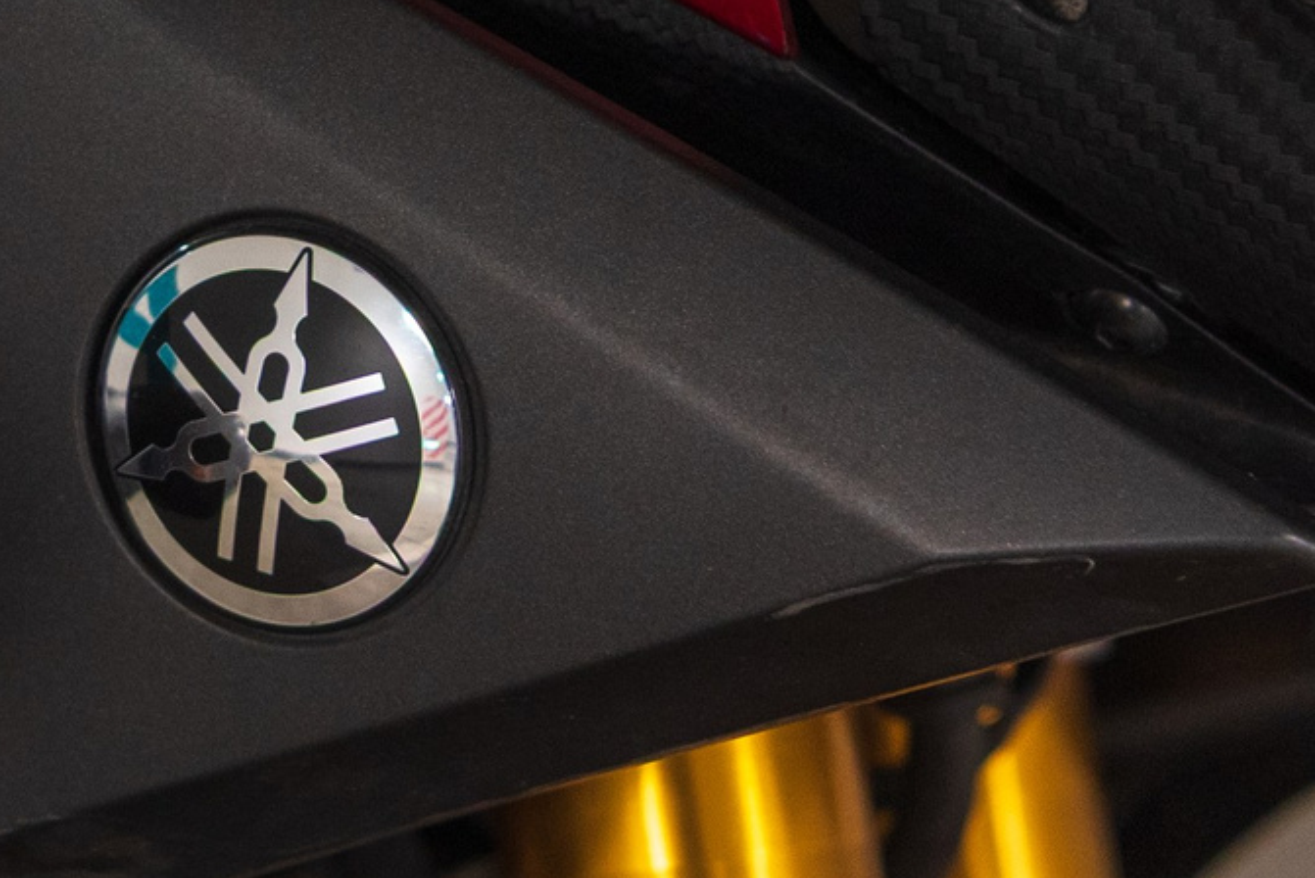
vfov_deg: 9.3
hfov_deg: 13.8
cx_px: -249
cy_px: -332
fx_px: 5299
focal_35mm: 145
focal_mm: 38
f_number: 3.5
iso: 500
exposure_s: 1/50
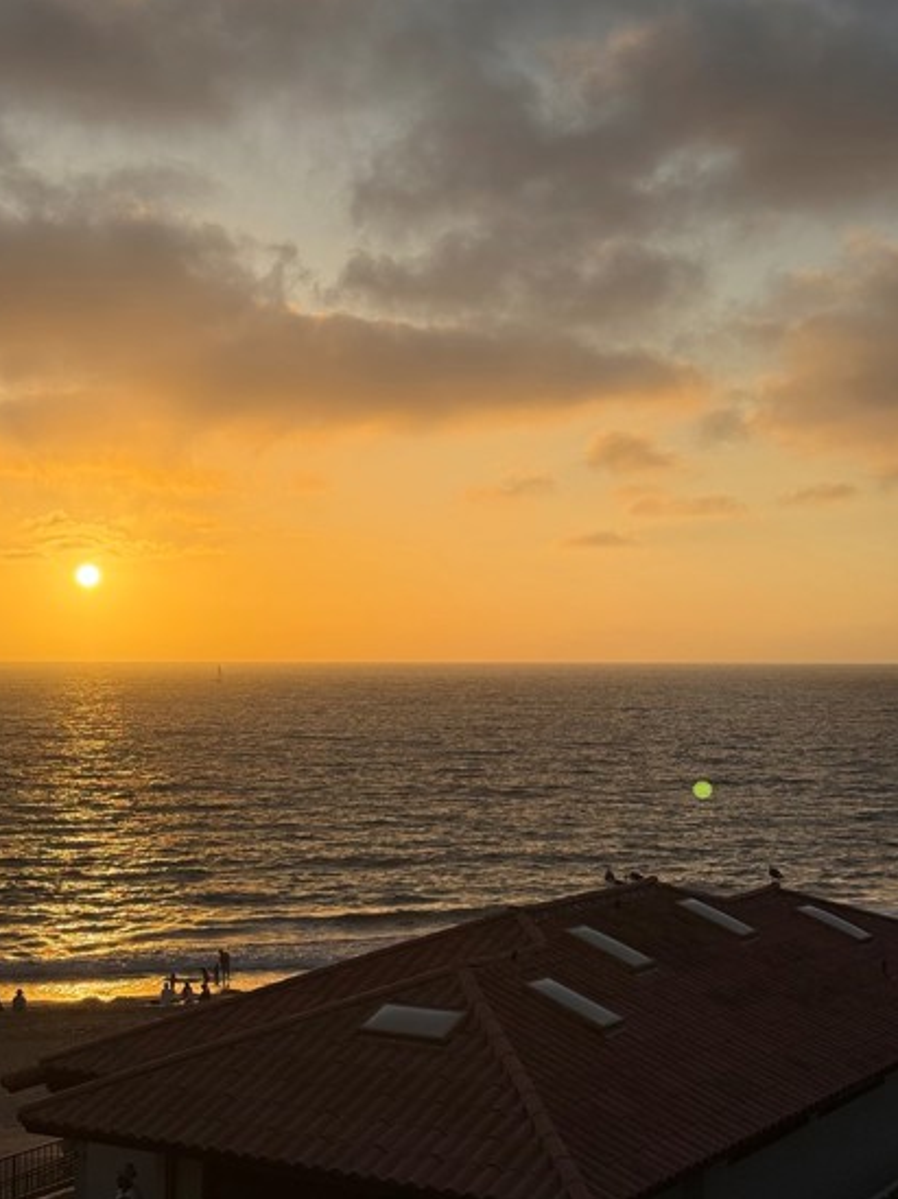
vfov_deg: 34.3
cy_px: 679
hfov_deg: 26.1
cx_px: 395
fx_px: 1939
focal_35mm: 56
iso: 80
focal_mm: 6.76
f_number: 1.78
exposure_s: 1/6536
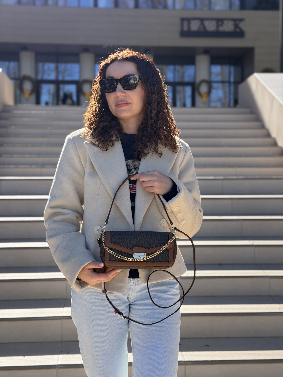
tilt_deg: -0.5
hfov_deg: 30.3
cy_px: 188
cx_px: 142
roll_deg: +0.1
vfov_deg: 39.7
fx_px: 523
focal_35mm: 48
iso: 80
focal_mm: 6.76
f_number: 1.78
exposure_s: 1/2415
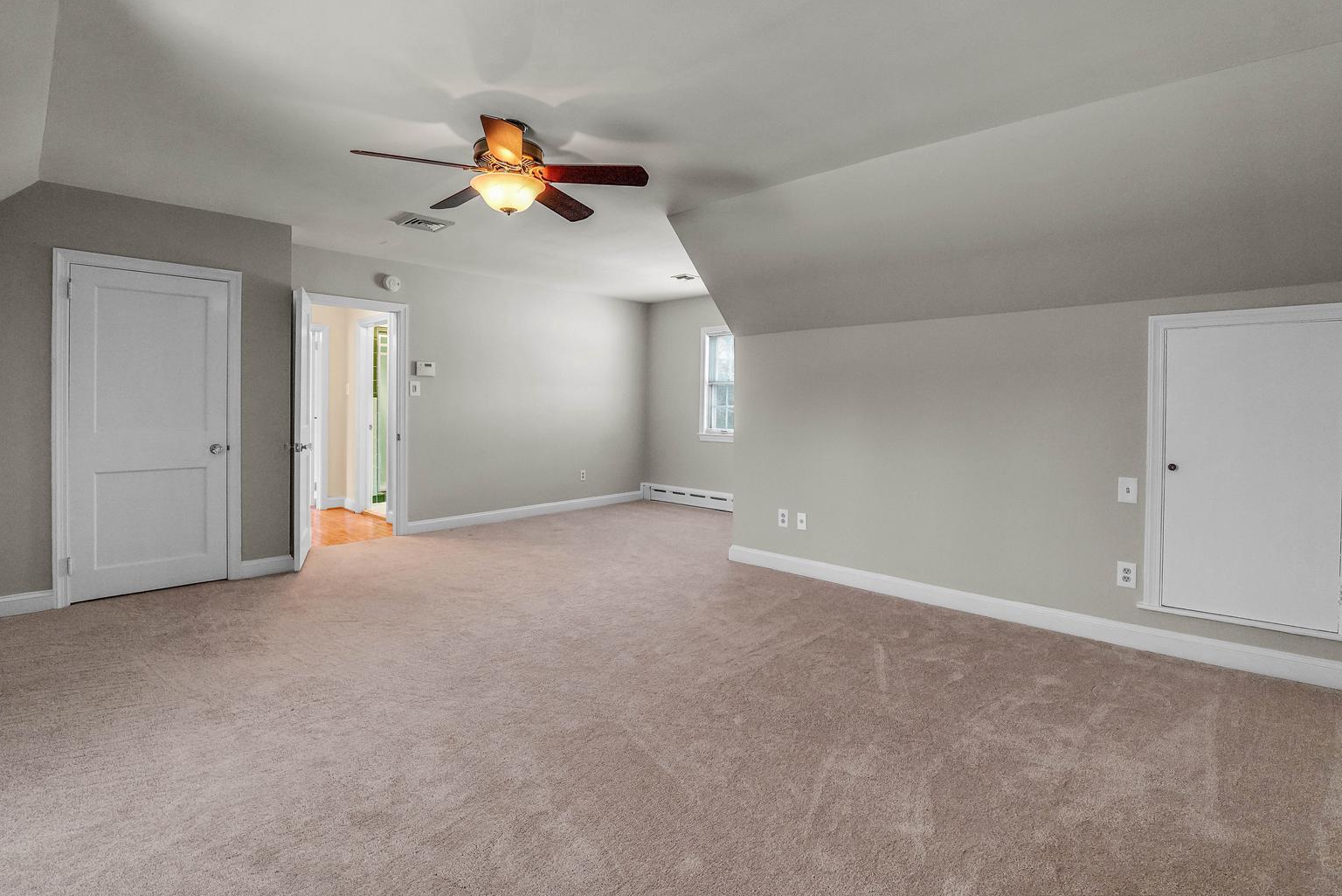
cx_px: 686
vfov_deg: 73.5
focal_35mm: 16
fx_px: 597
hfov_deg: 96.7
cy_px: 395
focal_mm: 12
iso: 2000
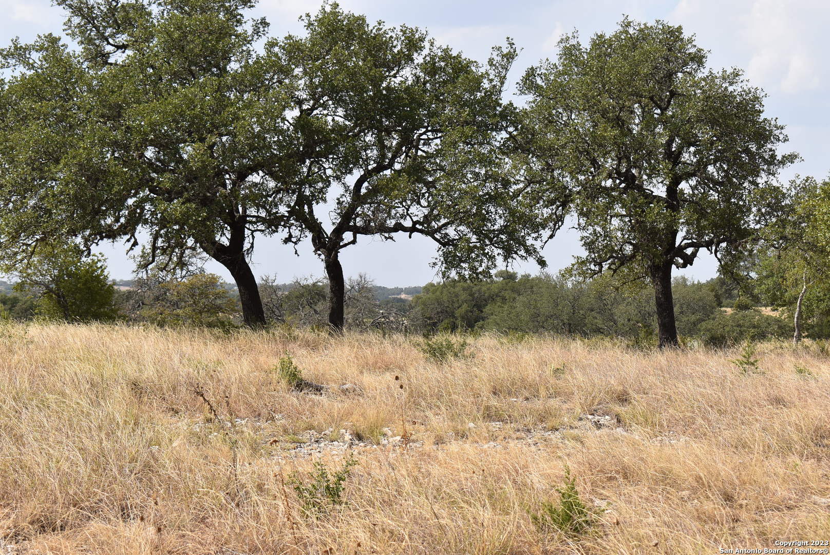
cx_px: 415
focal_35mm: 82
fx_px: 1903
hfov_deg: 24.6
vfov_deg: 16.6
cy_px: 278
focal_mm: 55
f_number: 8
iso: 100
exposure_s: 1/250
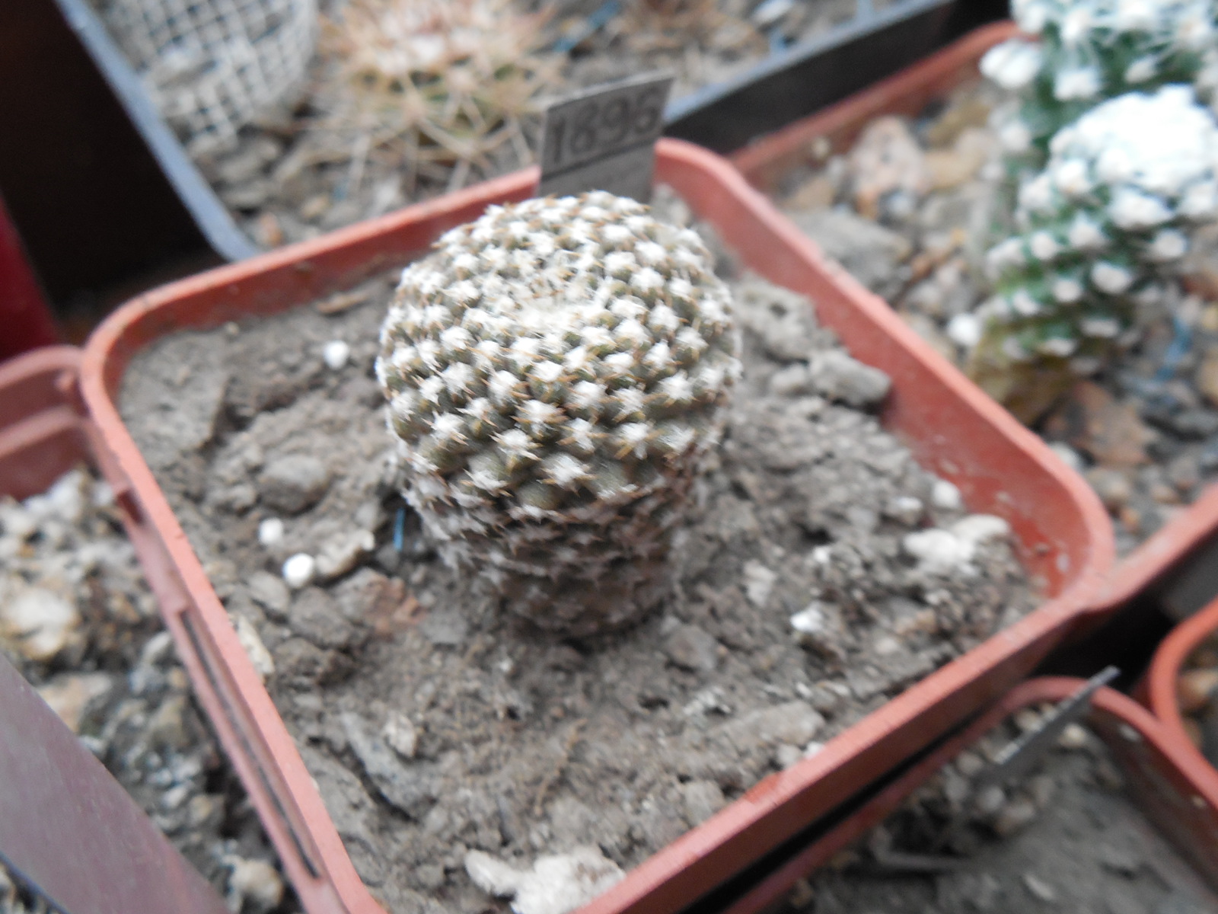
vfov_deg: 45.4
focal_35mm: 31
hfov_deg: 58.4
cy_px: 457
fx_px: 1091
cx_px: 609
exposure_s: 1/15
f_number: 3.6
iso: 400
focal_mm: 5.6
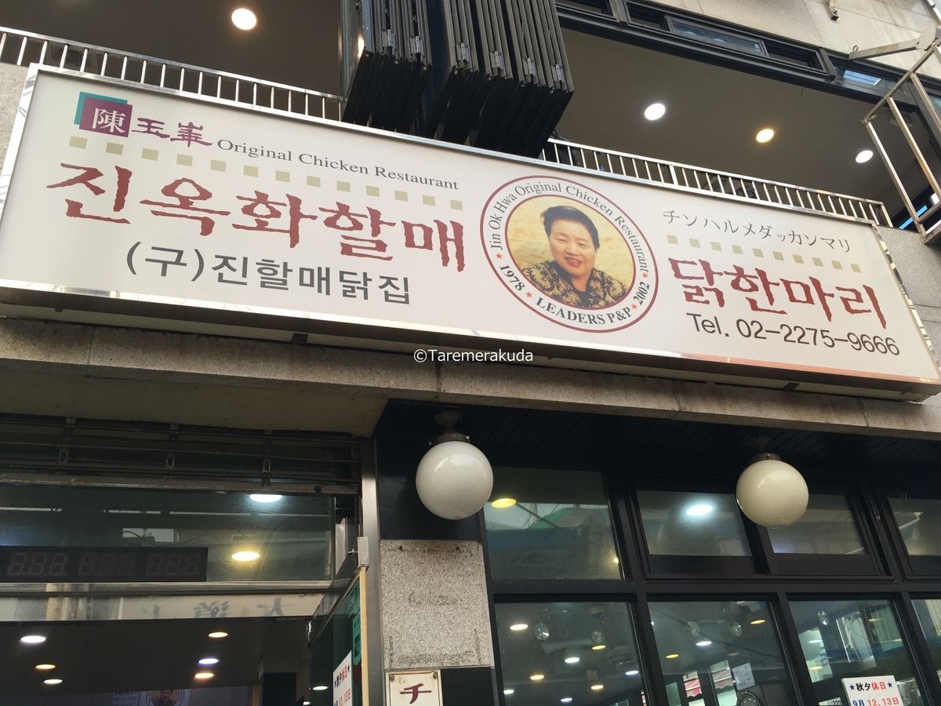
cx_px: 470
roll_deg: +5.5
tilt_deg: +31.5
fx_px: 788
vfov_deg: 48.2
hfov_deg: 61.7
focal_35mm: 29
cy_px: 353
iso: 32
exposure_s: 1/60
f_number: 2.2
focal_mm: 4.15
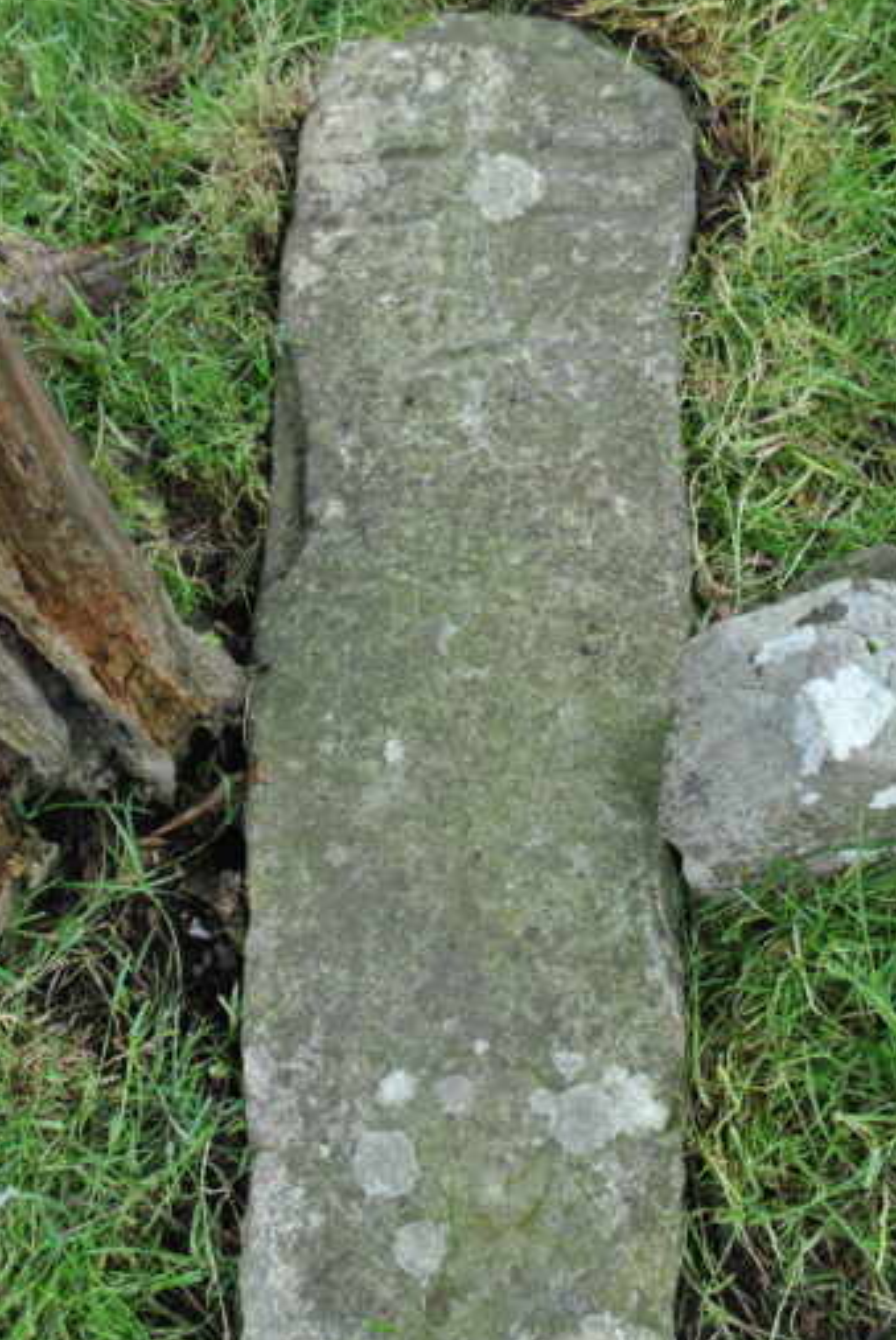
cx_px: 476
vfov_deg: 45.4
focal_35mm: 43
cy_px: 718
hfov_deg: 31.2
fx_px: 1602
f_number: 5
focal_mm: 26
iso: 200
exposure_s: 1/100
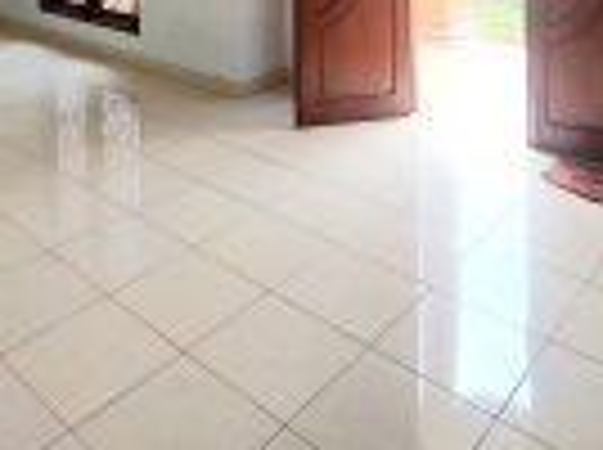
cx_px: 234
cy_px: -122
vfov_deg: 31.9
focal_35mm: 35
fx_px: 609
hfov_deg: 52.3
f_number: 2.2
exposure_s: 1/100
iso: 80
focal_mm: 1.74
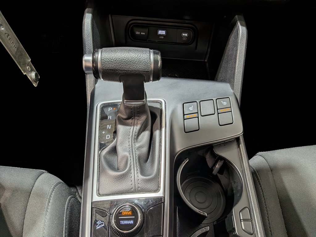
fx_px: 219
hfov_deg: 71.6
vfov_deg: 56.8
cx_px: 158
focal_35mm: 24
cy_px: 118
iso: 51
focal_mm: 4.53
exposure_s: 1/120
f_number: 1.7
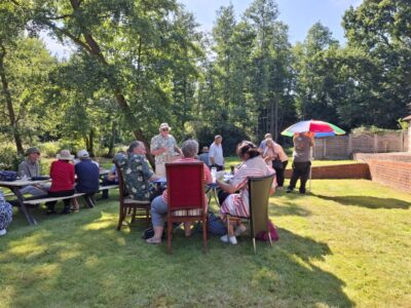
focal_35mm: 23
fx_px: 273
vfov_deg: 58.9
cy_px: 154
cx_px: 206
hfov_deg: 73.9
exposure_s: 1/498
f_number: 1.8
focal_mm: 5.54
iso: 50
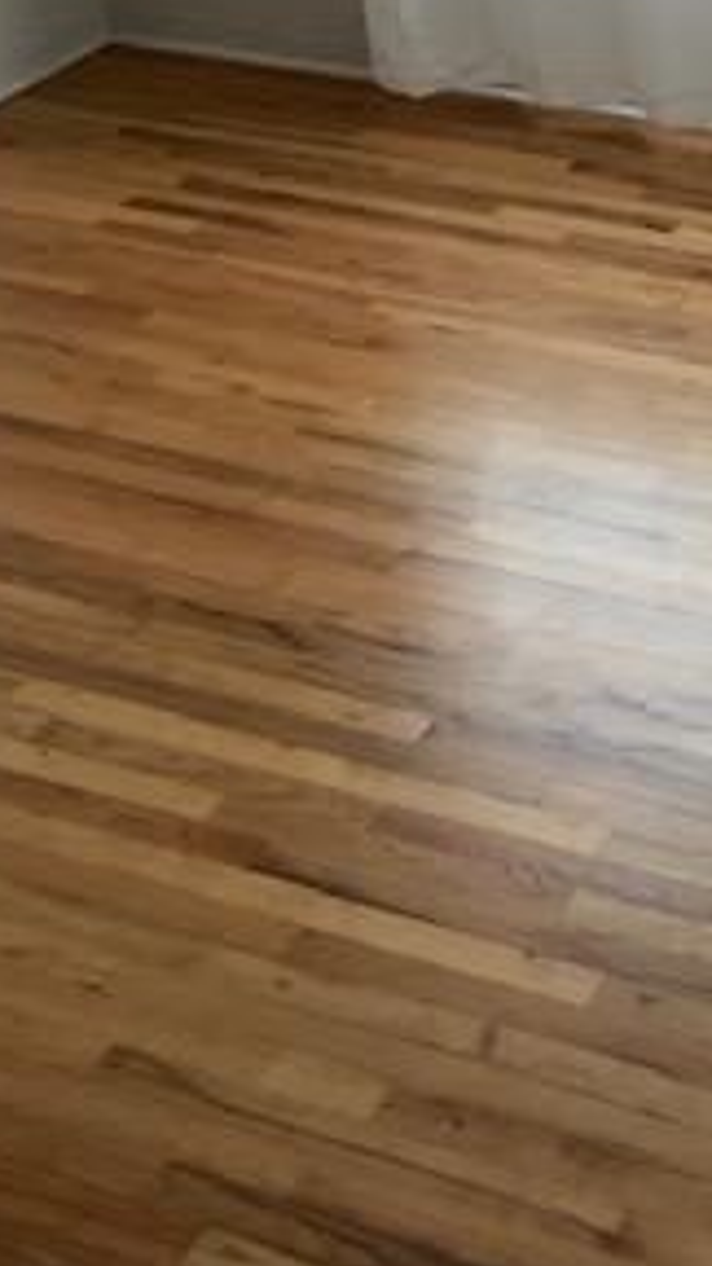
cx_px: 716
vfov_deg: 33.3
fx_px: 2114
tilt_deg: -36.2
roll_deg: -0.6
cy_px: 717
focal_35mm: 63
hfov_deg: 18.6
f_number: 1.8
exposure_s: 1/24
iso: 640
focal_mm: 4.25
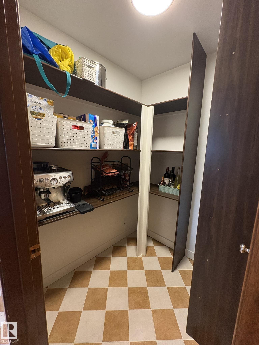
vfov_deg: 102.1
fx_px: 140
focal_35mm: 14
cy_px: 172
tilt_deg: -9.1
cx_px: 130
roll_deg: -1.2
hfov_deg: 85.7
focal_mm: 2.22
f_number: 2.2
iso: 400
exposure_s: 1/60
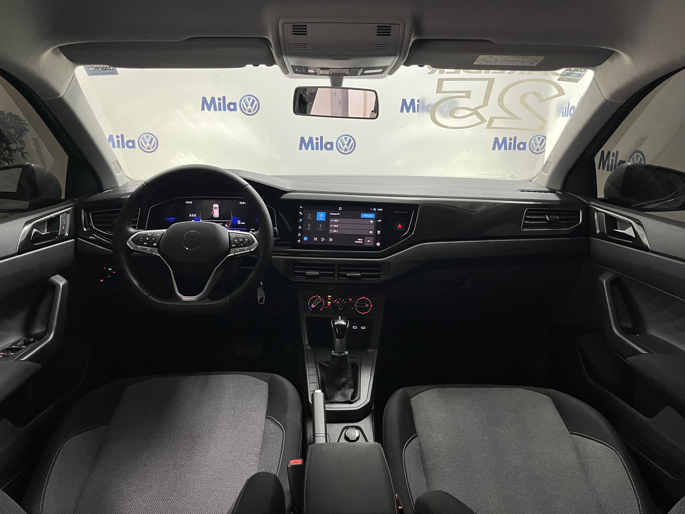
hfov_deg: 67.3
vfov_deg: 53.1
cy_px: 257
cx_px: 342
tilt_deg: -15.1
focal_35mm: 26
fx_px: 515
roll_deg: -0.4
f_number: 1.6
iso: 400
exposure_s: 1/60
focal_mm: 5.1
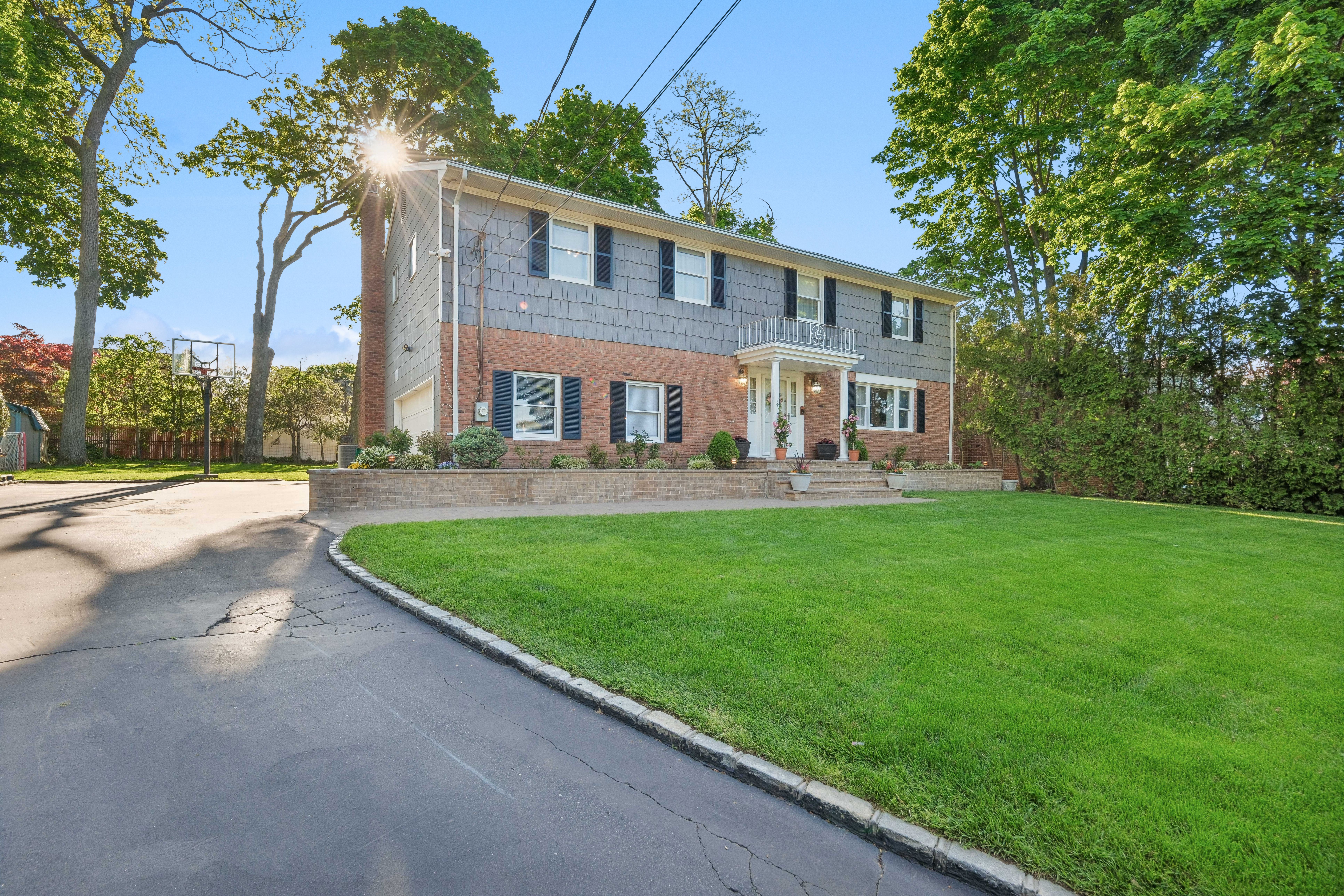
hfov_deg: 96.7
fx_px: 597
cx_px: 672
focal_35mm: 16
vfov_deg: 73.7
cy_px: 448
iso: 200
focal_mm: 10.8
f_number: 8
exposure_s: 1/80
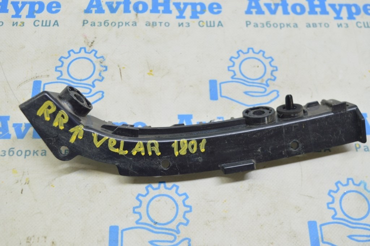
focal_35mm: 46
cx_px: 185
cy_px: 123
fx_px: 478
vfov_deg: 28.9
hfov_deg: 42.4
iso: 400
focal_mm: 31
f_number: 5.6
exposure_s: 1/20
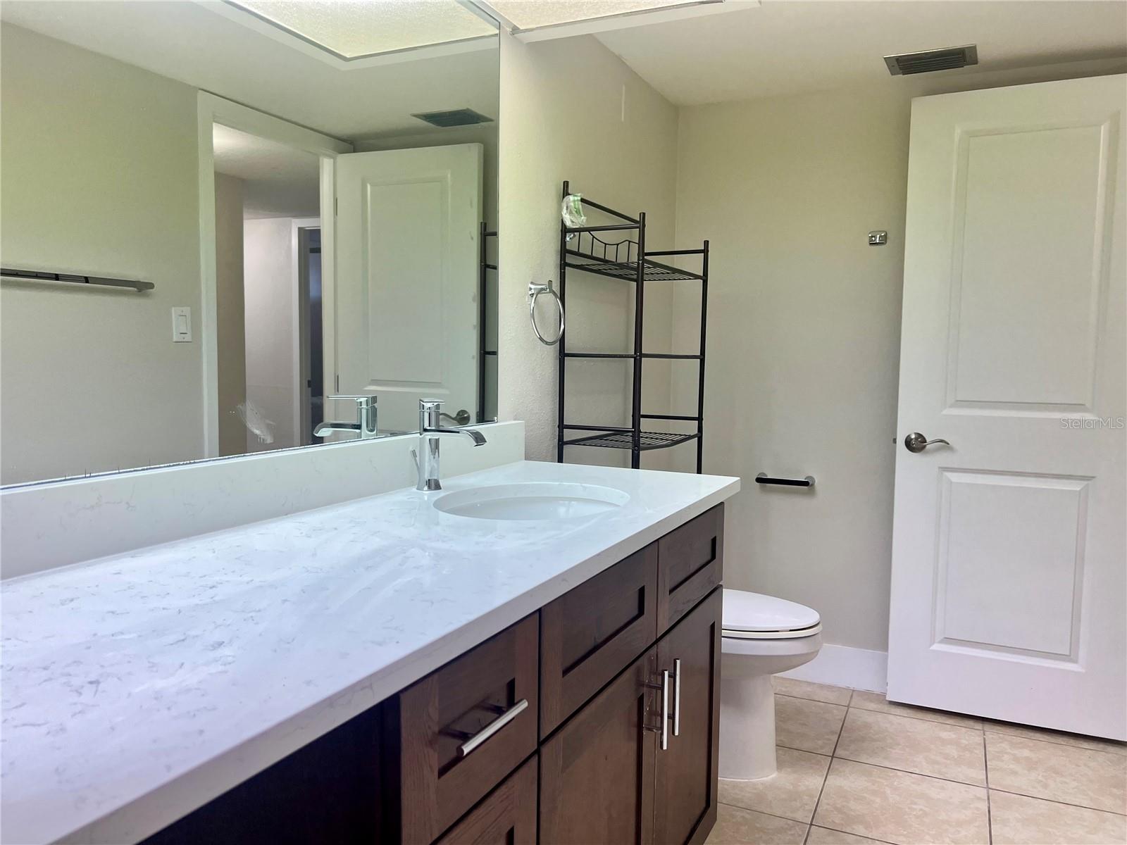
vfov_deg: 53.1
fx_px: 846
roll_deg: -0.9
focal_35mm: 26
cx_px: 564
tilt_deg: -5.1
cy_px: 422
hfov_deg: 67.3
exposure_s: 1/120
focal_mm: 5.7
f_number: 1.5
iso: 80
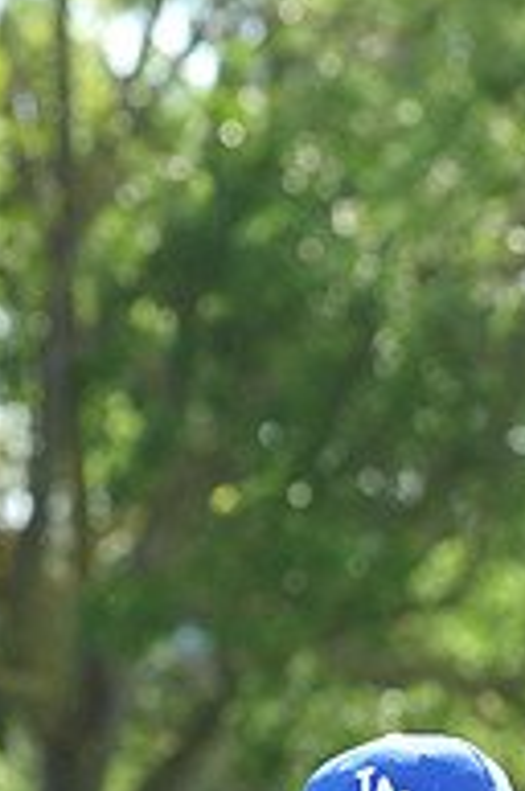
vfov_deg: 5.3
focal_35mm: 391
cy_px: 951
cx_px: 742
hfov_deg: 3.5
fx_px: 8583
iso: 320
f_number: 7.1
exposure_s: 1/320
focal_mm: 130
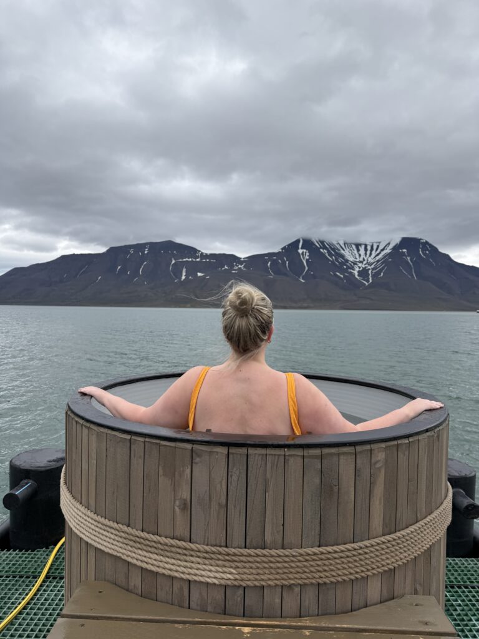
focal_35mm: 24
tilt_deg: -2.0
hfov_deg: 56.8
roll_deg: -2.2
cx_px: 240
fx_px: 443
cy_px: 320
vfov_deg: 71.6
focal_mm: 6.76
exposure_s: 1/868
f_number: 1.78
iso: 80
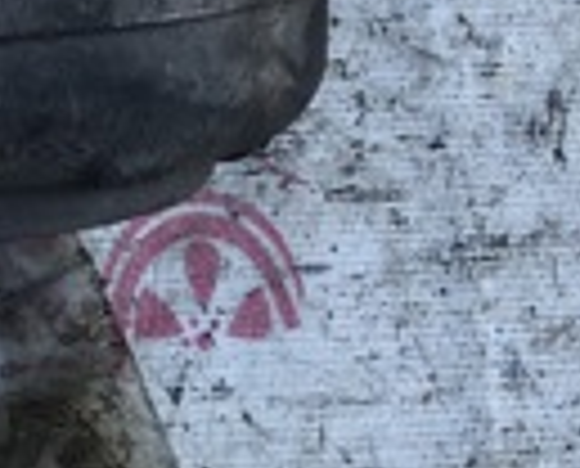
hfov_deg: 14.0
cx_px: -13
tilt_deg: -63.1
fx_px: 2324
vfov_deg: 11.2
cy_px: -146
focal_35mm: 135
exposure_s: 1/208
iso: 20
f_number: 1.8
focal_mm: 4
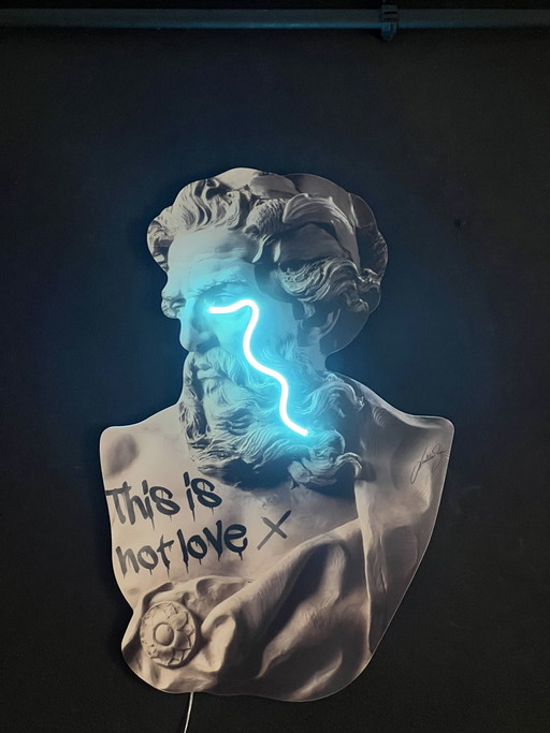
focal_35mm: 77
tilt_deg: -0.1
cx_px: 275
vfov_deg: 25.3
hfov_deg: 19.1
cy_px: 366
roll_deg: +0.1
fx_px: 1632
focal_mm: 9
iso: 1250
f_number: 2.8
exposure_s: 1/25
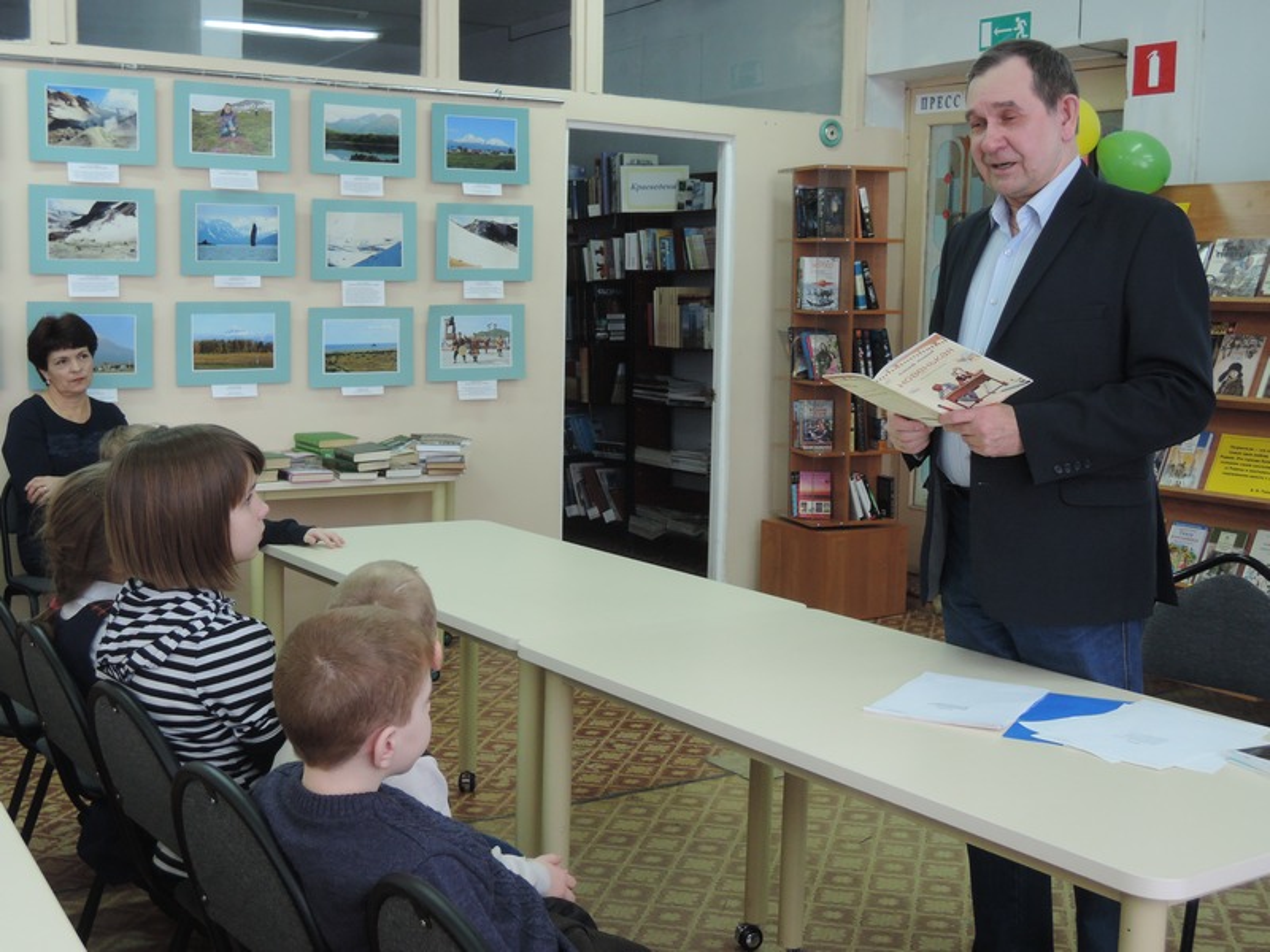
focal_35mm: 45
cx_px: 635
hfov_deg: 42.1
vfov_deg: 32.2
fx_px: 1651
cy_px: 476
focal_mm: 9.6
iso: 400
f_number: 3.7
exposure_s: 1/40
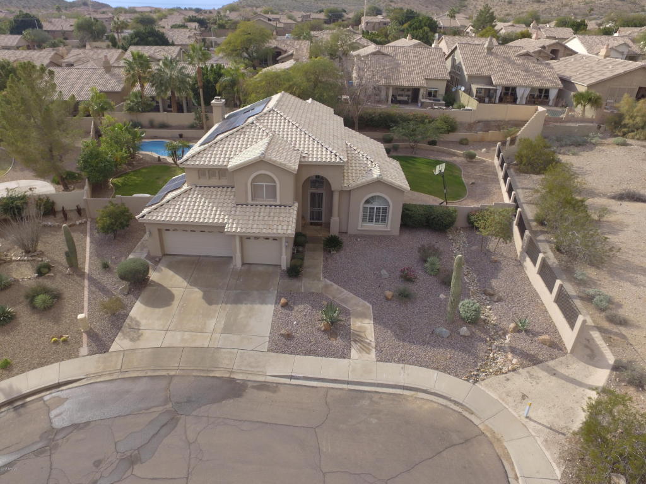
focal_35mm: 20
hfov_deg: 81.7
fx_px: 373
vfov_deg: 66.0
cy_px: 242
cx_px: 323
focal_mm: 3.61
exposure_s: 1/1008
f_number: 2.8
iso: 100
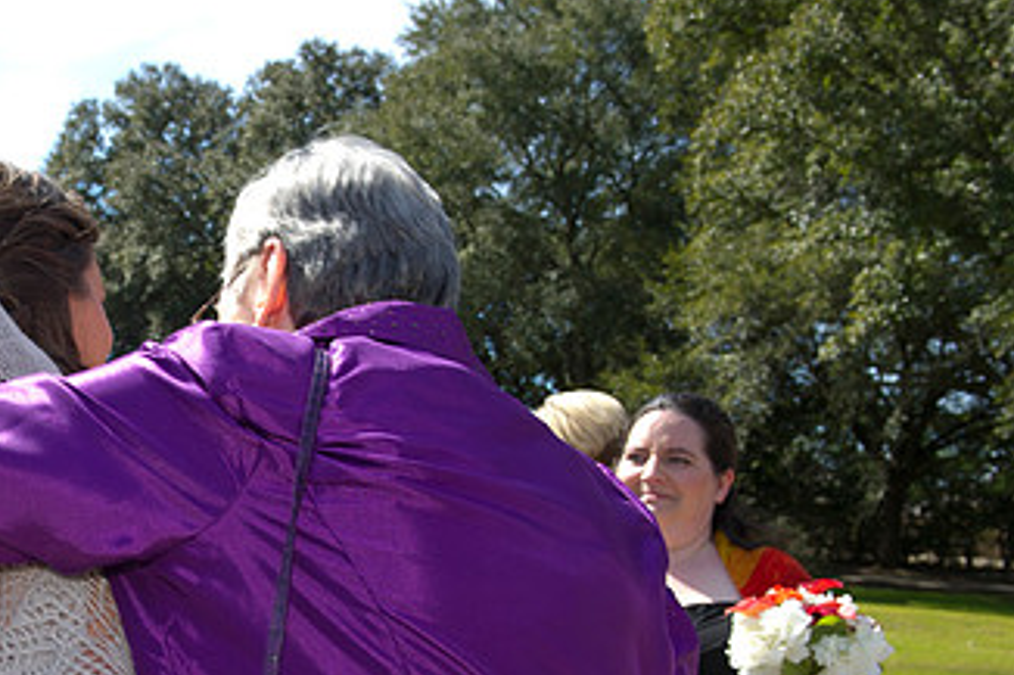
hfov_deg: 33.8
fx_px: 1605
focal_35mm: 57
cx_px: 174
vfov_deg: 23.5
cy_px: 504
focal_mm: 32
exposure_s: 1/100
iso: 100
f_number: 10
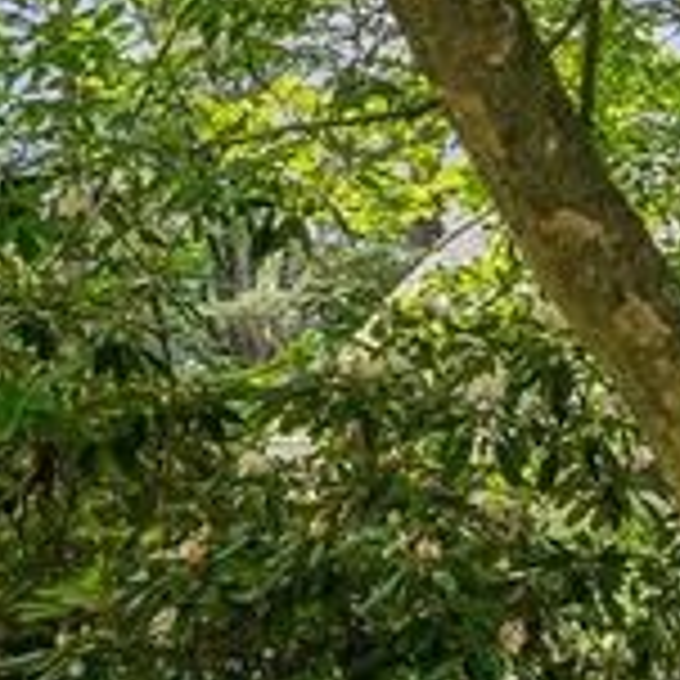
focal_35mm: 101
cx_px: 1540
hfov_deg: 13.5
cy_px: 565
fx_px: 2242
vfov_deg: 17.1
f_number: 11
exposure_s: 1/40
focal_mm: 17.5
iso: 200
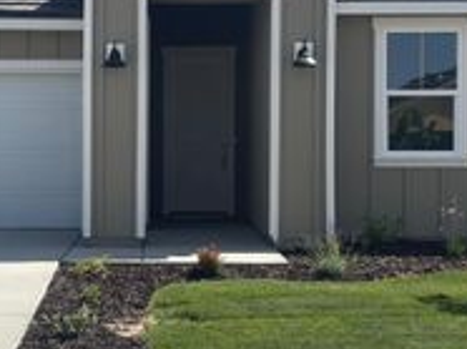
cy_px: 159
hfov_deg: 27.5
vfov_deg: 21.0
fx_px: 943
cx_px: 126
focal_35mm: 70
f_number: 1.6
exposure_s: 1/3861
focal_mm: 4.2
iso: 32
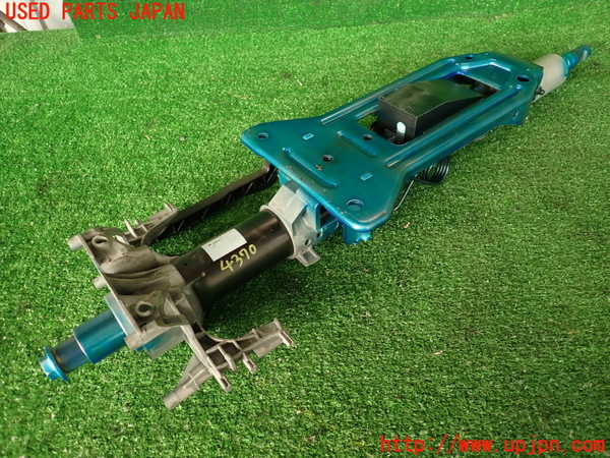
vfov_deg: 54.9
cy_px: 229
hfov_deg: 69.4
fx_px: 441
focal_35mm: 25
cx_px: 305
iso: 100
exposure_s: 1/60
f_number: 2
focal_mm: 4.5
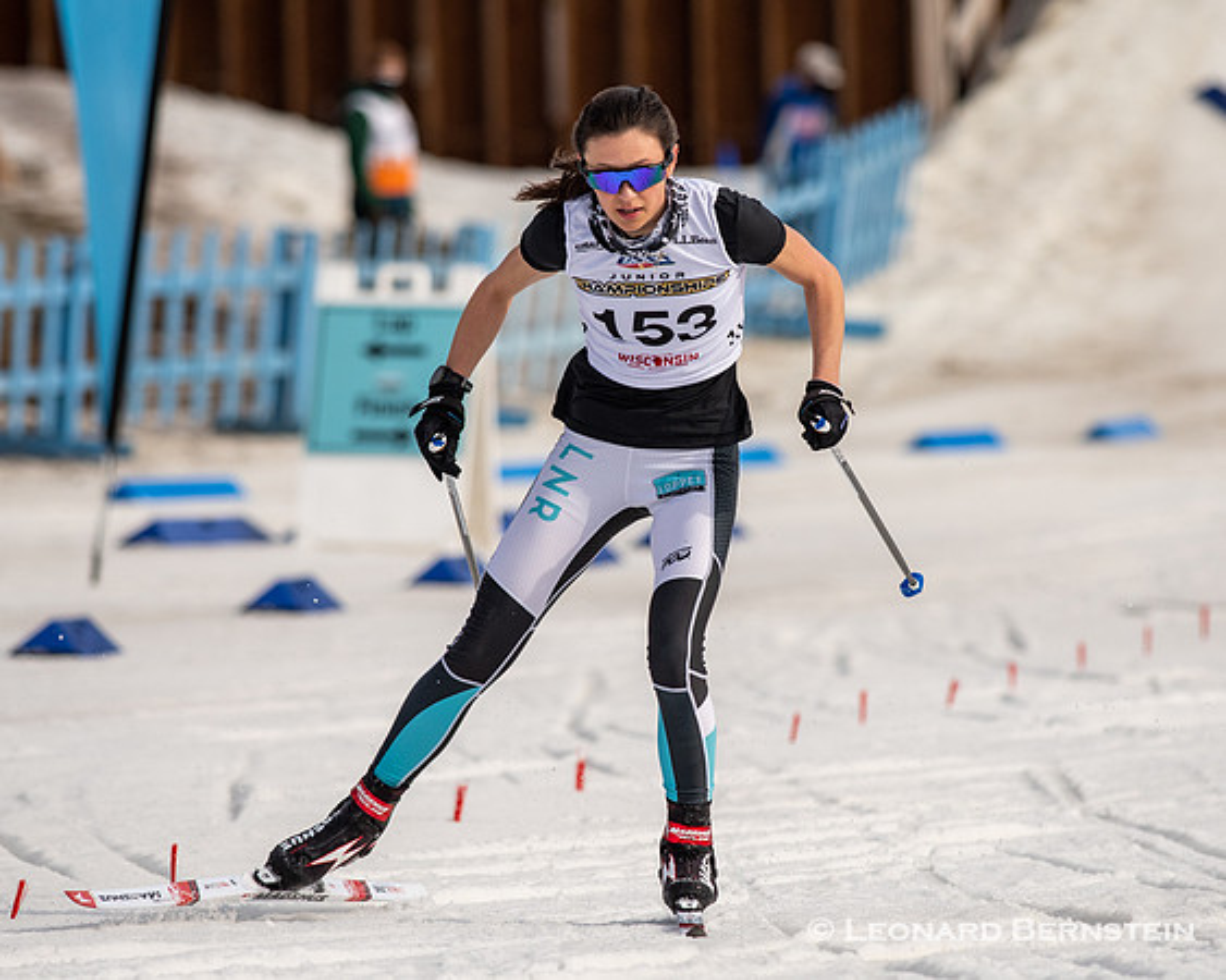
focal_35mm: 507
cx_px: 688
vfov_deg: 3.1
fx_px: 18383
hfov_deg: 3.8
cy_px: 490
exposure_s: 1/3200
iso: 400
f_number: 5
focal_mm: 300
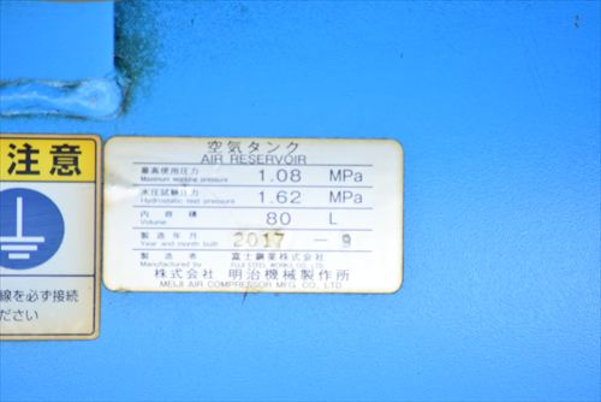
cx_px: 300
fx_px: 7517
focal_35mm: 450
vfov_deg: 3.1
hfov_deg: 4.6
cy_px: 201
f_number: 6.3
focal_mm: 300
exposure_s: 1/640
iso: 1250
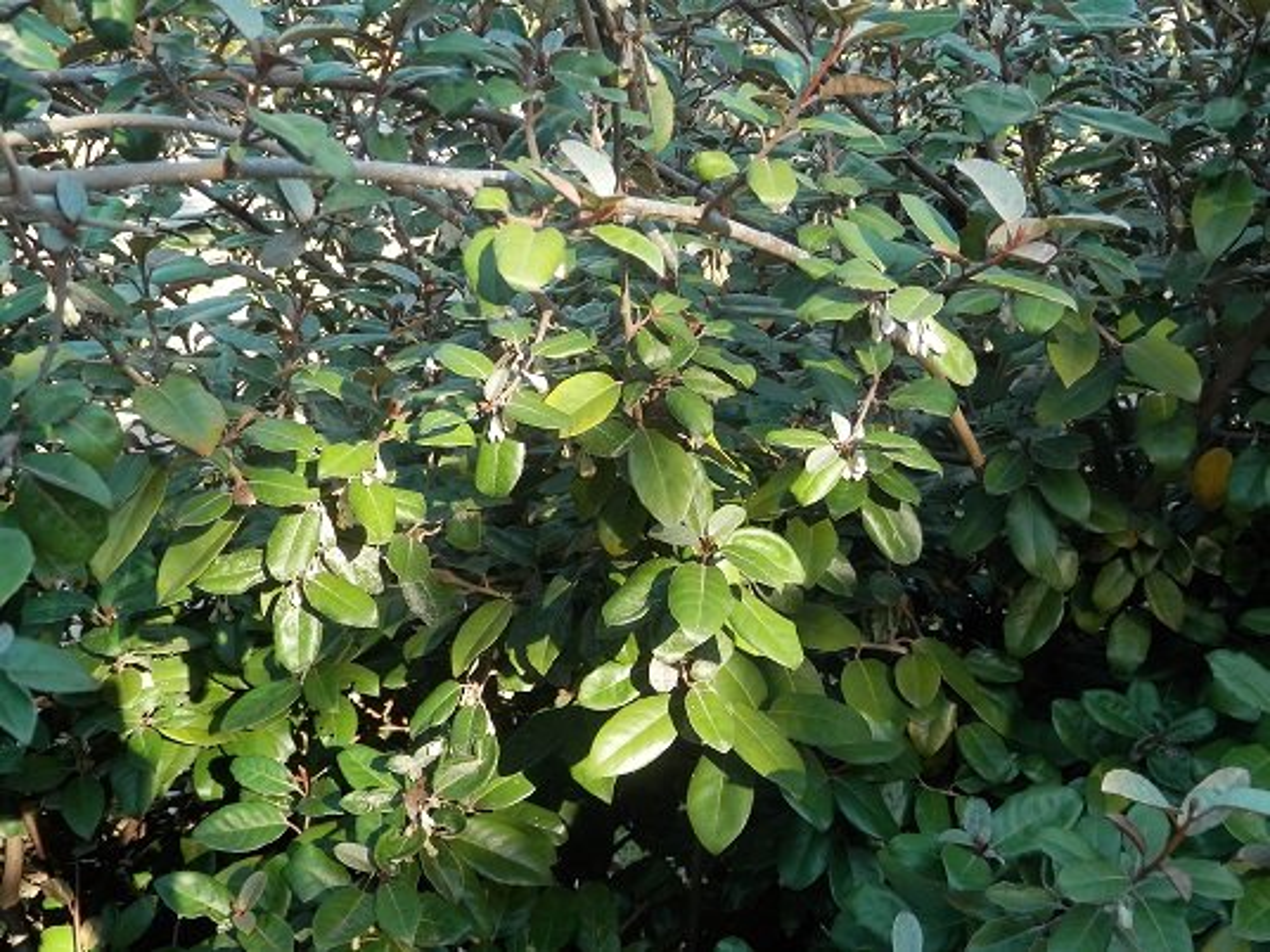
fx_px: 1578
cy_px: 476
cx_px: 635
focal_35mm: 43
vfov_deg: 33.6
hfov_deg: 43.9
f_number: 3.8
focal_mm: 7.8
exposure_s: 1/80
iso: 125
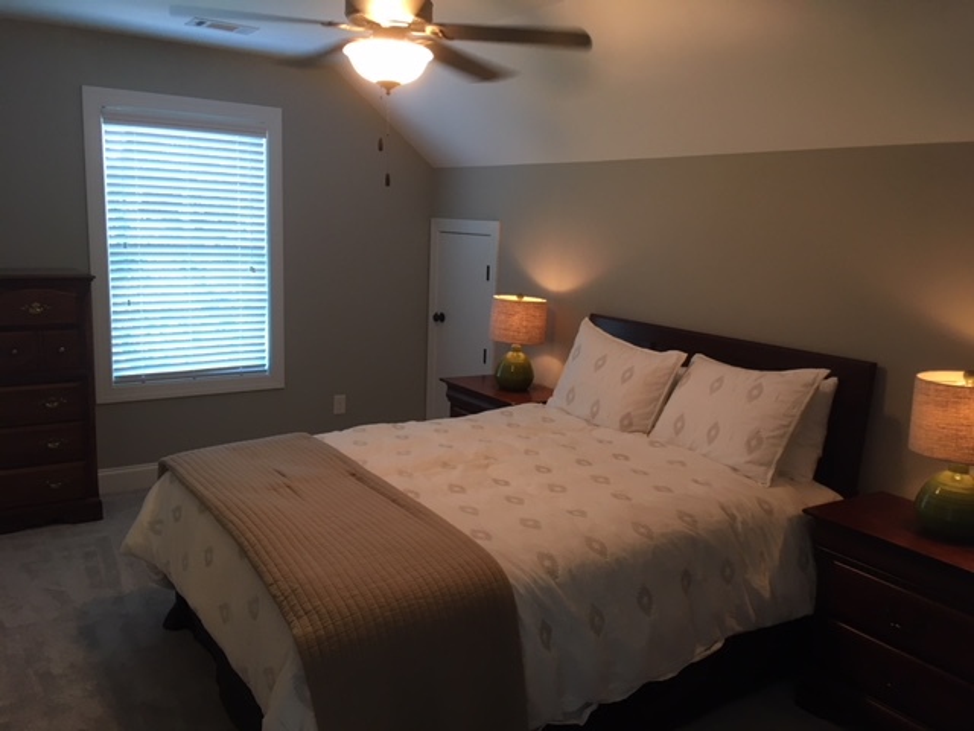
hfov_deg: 61.7
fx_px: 816
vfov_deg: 48.2
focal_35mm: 29
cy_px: 366
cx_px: 487
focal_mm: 4.15
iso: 80
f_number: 2.2
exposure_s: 1/30
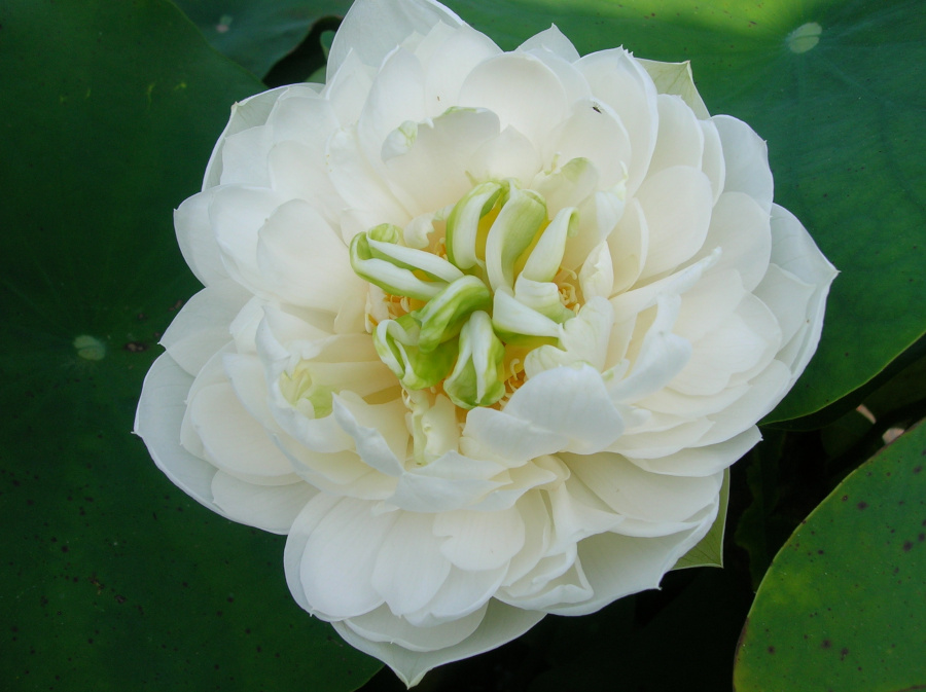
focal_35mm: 34
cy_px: 346
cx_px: 463
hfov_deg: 54.0
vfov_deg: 41.7
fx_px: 909
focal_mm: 5.7
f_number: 4.9
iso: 50
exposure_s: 1/290
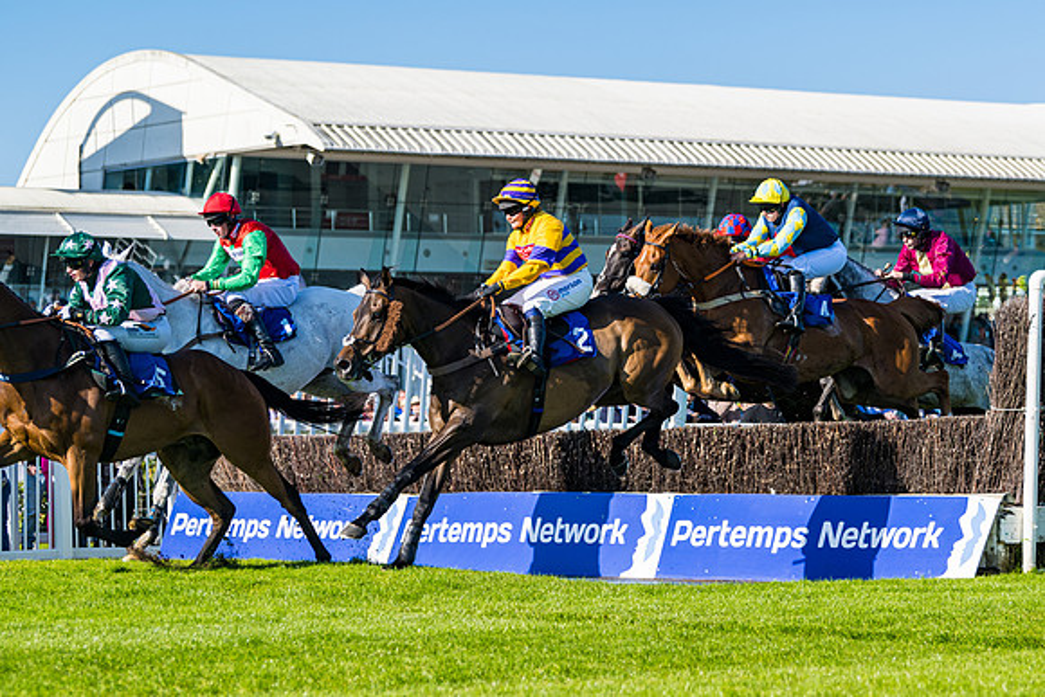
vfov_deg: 10.8
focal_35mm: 127
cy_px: 442
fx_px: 3701
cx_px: 655
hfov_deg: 16.0
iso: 100
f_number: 4
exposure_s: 1/1250
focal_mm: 95
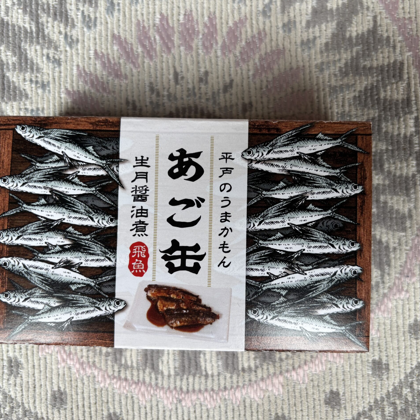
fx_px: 426
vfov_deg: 52.5
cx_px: 218
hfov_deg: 52.5
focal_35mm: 31
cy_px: 211
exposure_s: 1/121
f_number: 1.6
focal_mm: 5.96
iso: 80
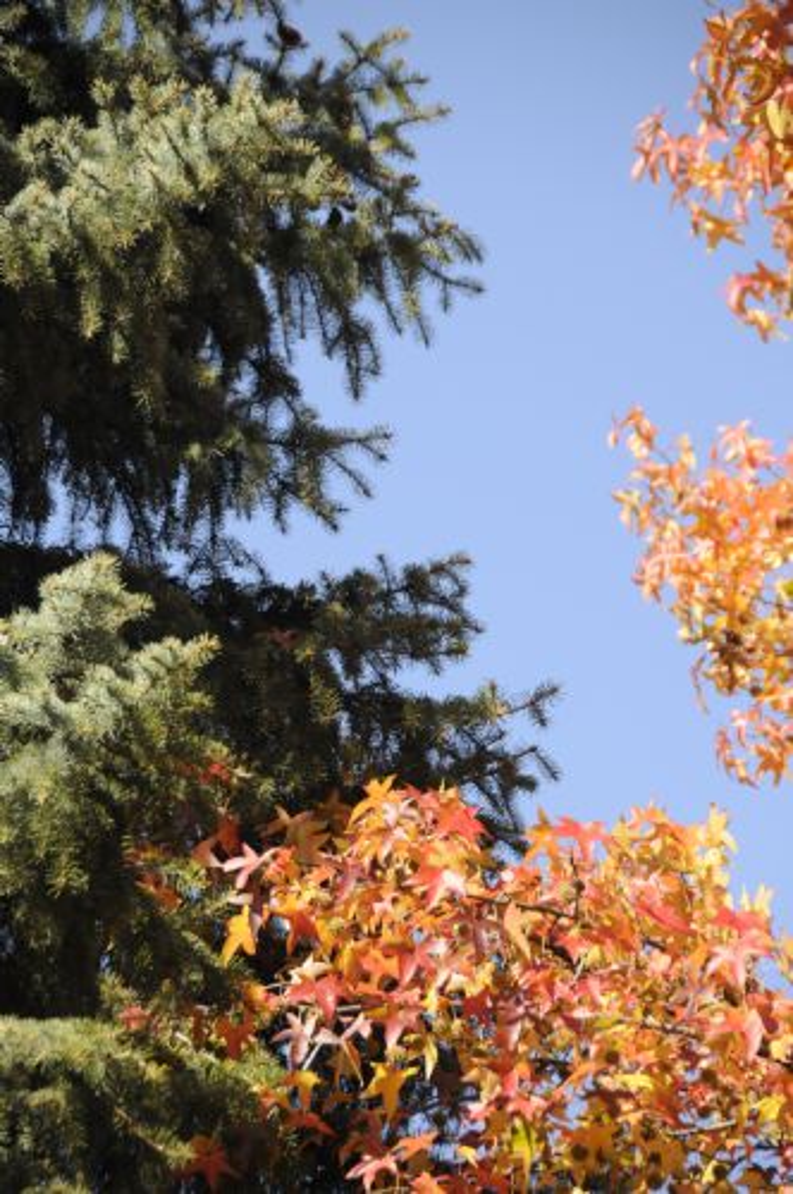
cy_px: 597
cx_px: 396
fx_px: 8448
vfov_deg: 8.1
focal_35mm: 255
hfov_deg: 5.4
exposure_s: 1/500
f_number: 5.6
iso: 320
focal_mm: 170
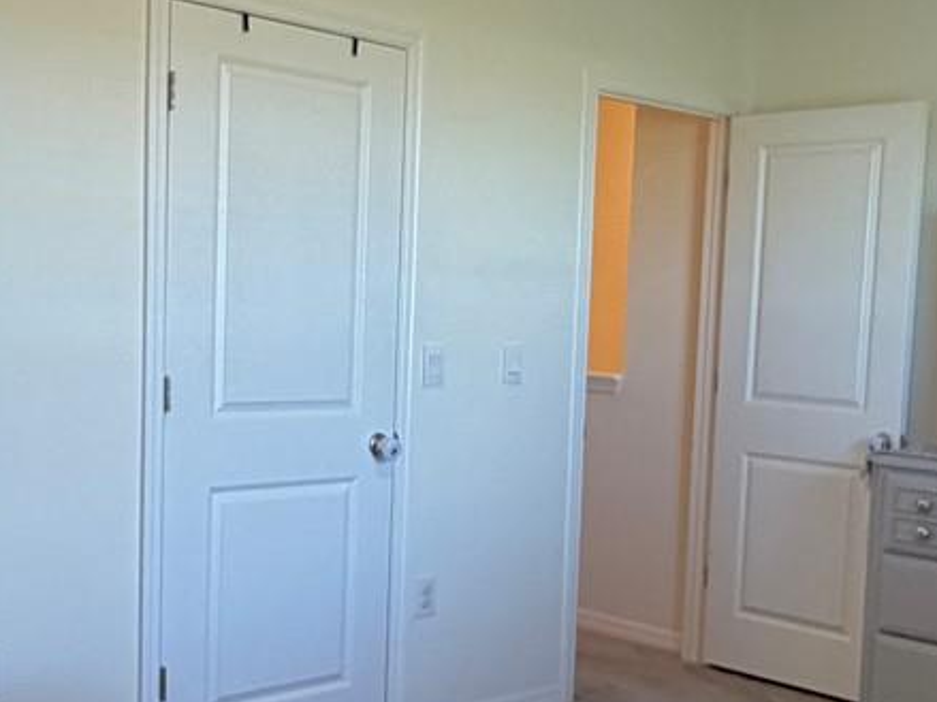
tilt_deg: -5.5
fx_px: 1380
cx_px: 525
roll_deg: -2.2
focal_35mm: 51
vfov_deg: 28.4
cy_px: 452
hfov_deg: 37.4
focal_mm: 2.22
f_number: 2.2
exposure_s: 1/120
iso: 320
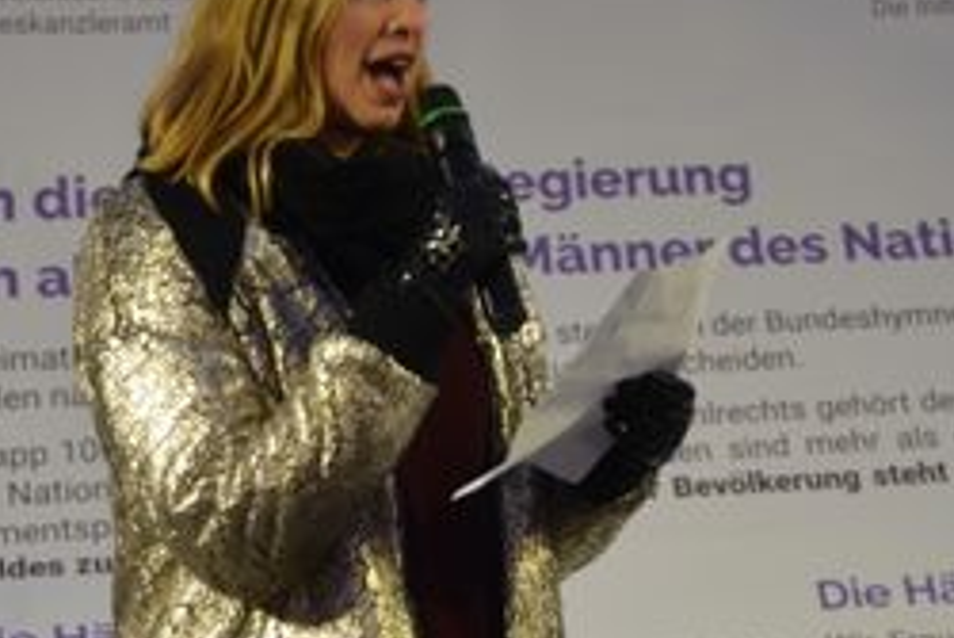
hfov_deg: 11.1
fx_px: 4879
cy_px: 71
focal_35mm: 184
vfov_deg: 7.5
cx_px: 683
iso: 640
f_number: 5.3
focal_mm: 60
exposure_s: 1/60
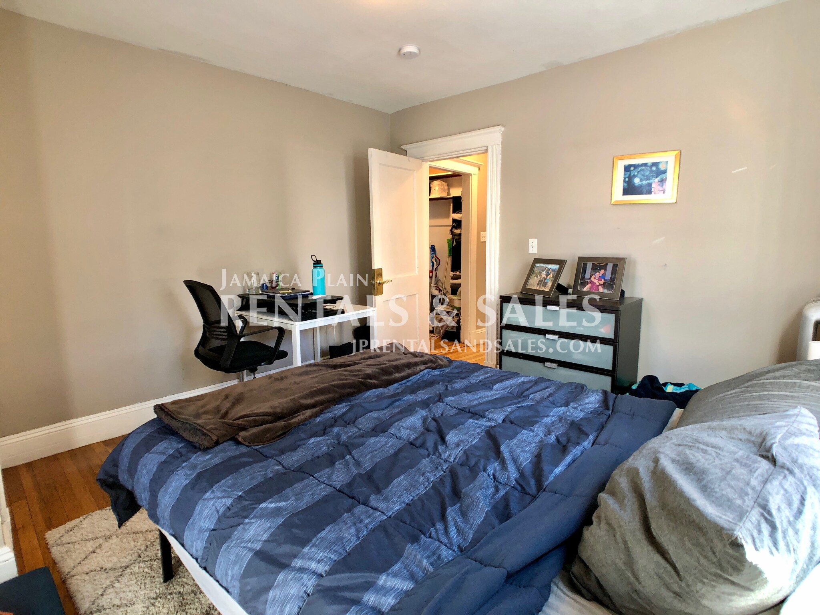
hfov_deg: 63.4
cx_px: 410
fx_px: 663
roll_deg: +1.4
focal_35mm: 28
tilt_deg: -7.7
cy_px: 308
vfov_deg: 49.7
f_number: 1.8
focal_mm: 3.99
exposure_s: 1/30
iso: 64
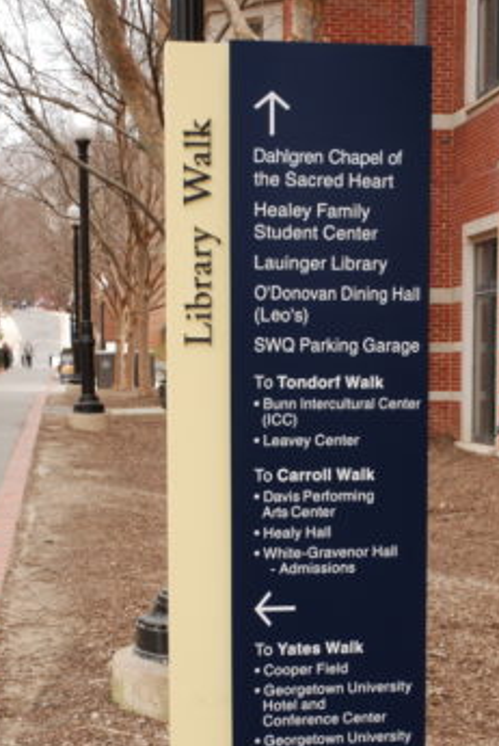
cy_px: 499
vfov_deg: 27.1
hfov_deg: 18.5
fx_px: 1534
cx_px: 297
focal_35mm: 74
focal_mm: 34
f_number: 10
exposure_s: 1/15
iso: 100
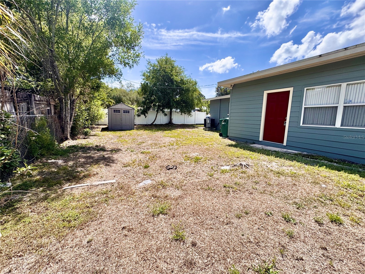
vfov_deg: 85.7
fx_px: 148
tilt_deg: -8.3
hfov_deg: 102.1
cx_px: 182
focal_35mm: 14
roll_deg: -1.3
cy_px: 137
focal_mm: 2.22
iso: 50
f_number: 2.2
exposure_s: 1/1637
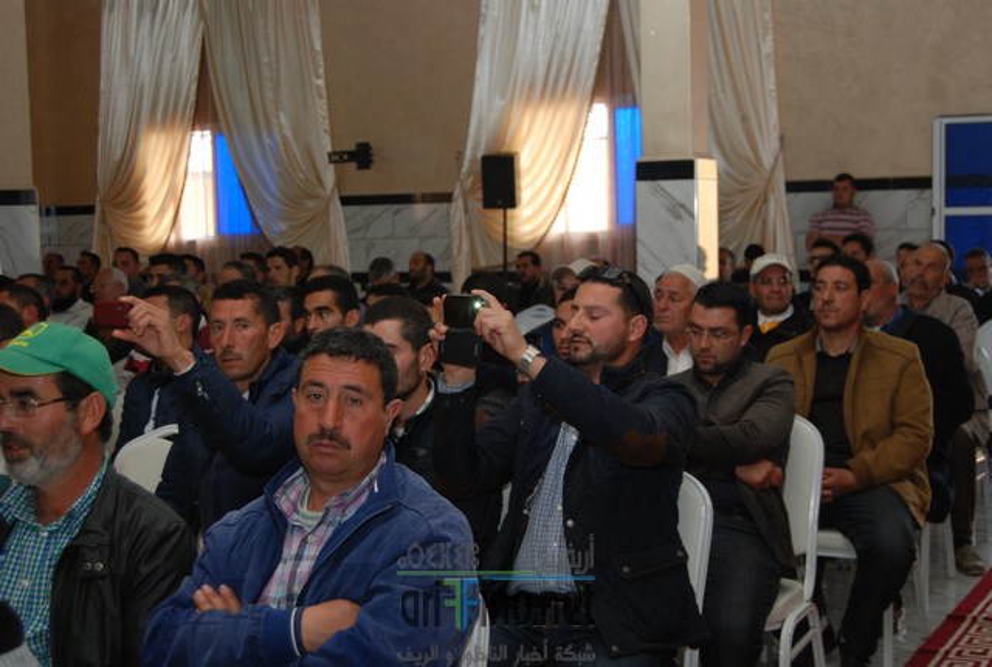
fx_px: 1574
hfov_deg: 35.0
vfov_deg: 23.9
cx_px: 496
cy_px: 334
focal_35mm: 57
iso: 400
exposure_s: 1/60
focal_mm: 38
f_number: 4.8
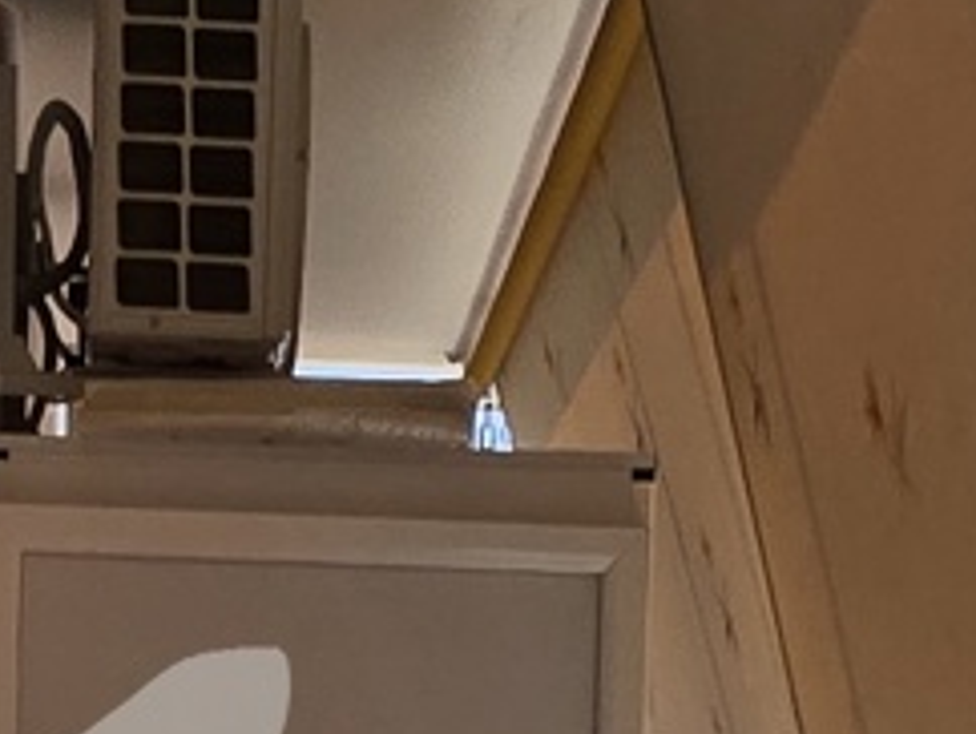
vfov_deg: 12.3
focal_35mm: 103
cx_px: 290
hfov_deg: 19.0
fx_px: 2907
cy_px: 1593
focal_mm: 2.2
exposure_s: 1/1070
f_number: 2.2
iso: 50
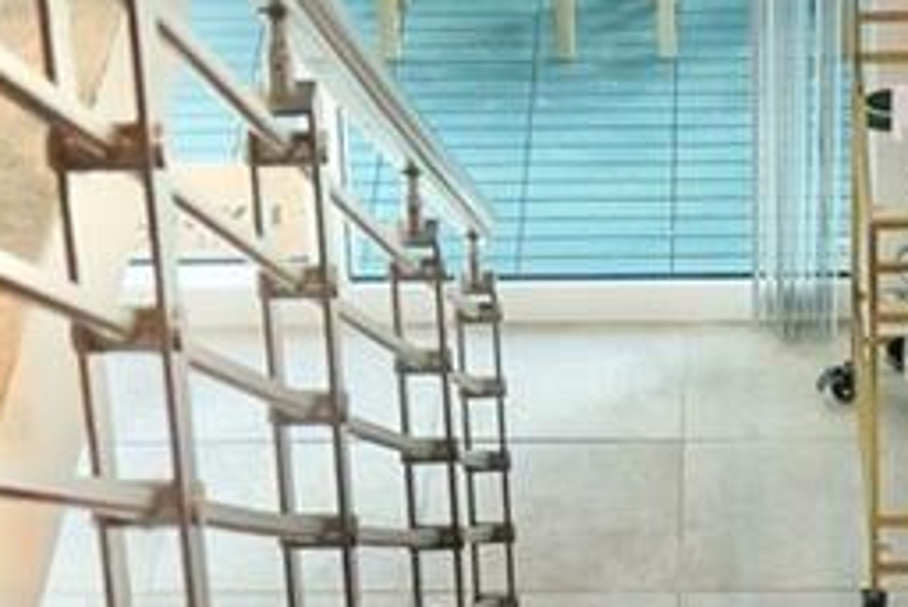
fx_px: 3785
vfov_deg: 9.1
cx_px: 646
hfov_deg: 13.6
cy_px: 43
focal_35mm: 150
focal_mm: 16
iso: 400
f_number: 2.5
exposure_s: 1/125
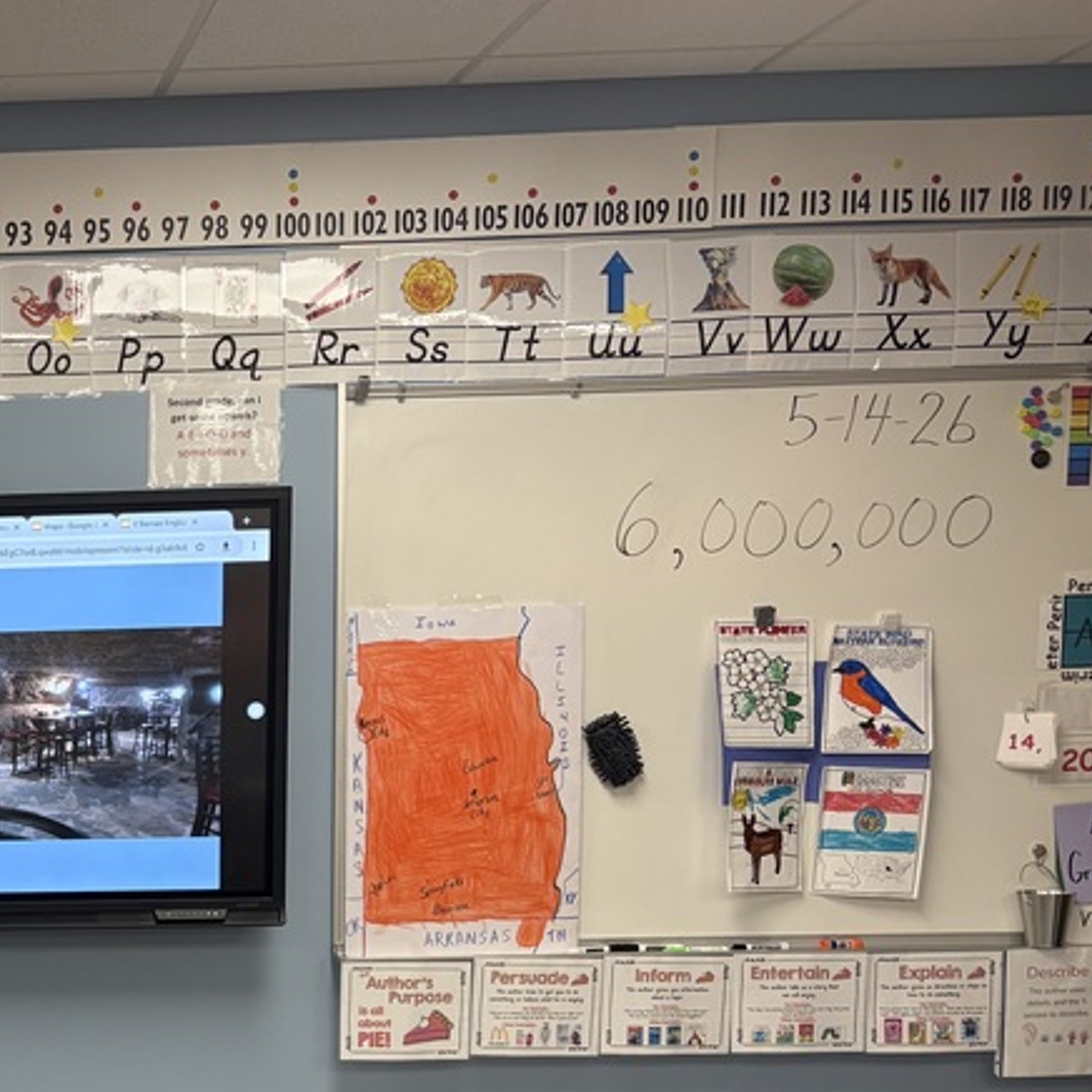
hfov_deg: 28.1
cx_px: -183
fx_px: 1927
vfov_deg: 30.9
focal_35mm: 54
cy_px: 872
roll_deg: +1.5
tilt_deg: -6.8
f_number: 1.6
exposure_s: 1/120
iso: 125
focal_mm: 5.96
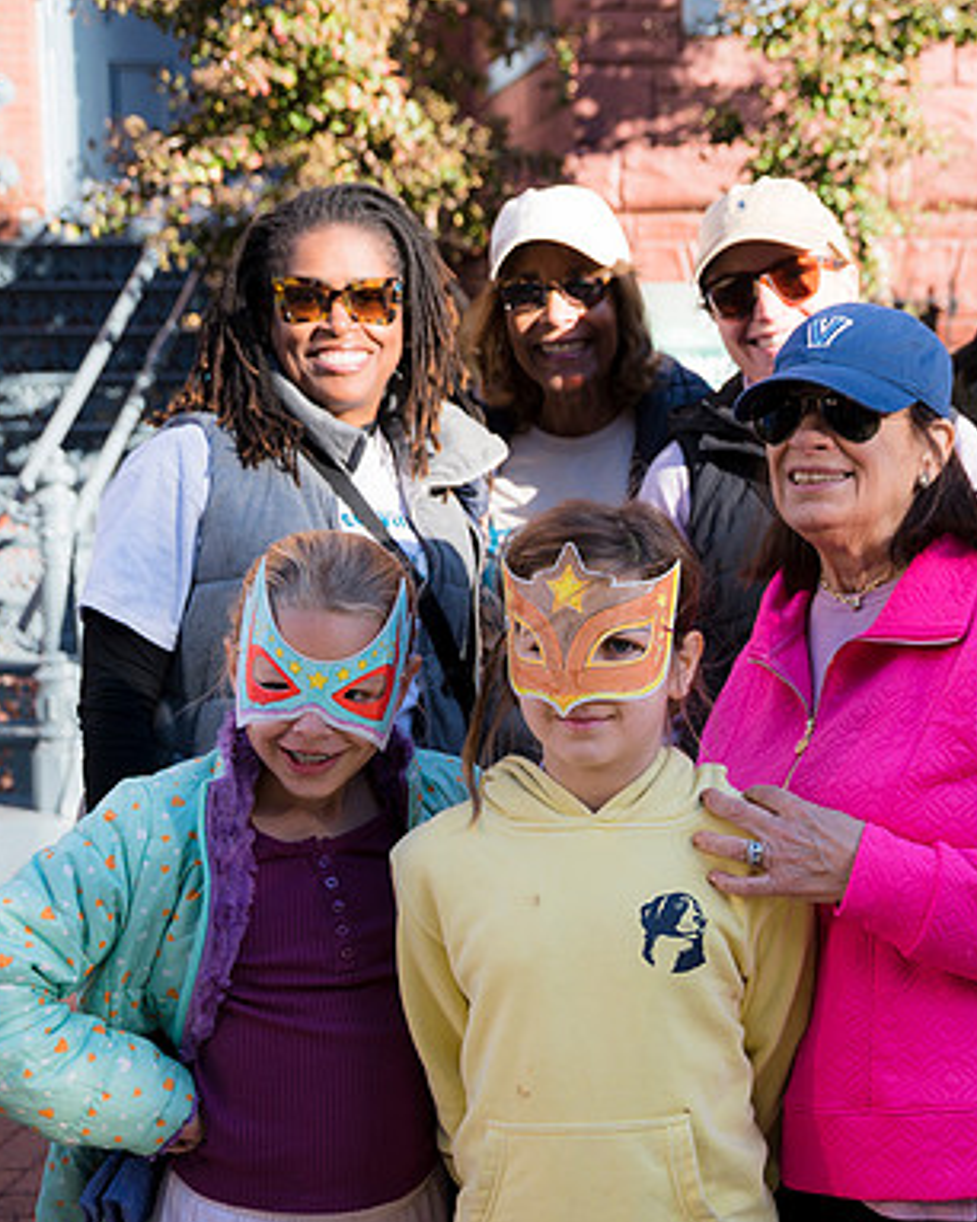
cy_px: 613
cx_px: 801
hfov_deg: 27.4
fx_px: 1953
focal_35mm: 54
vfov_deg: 34.8
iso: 110
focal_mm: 38
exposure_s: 1/250
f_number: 4
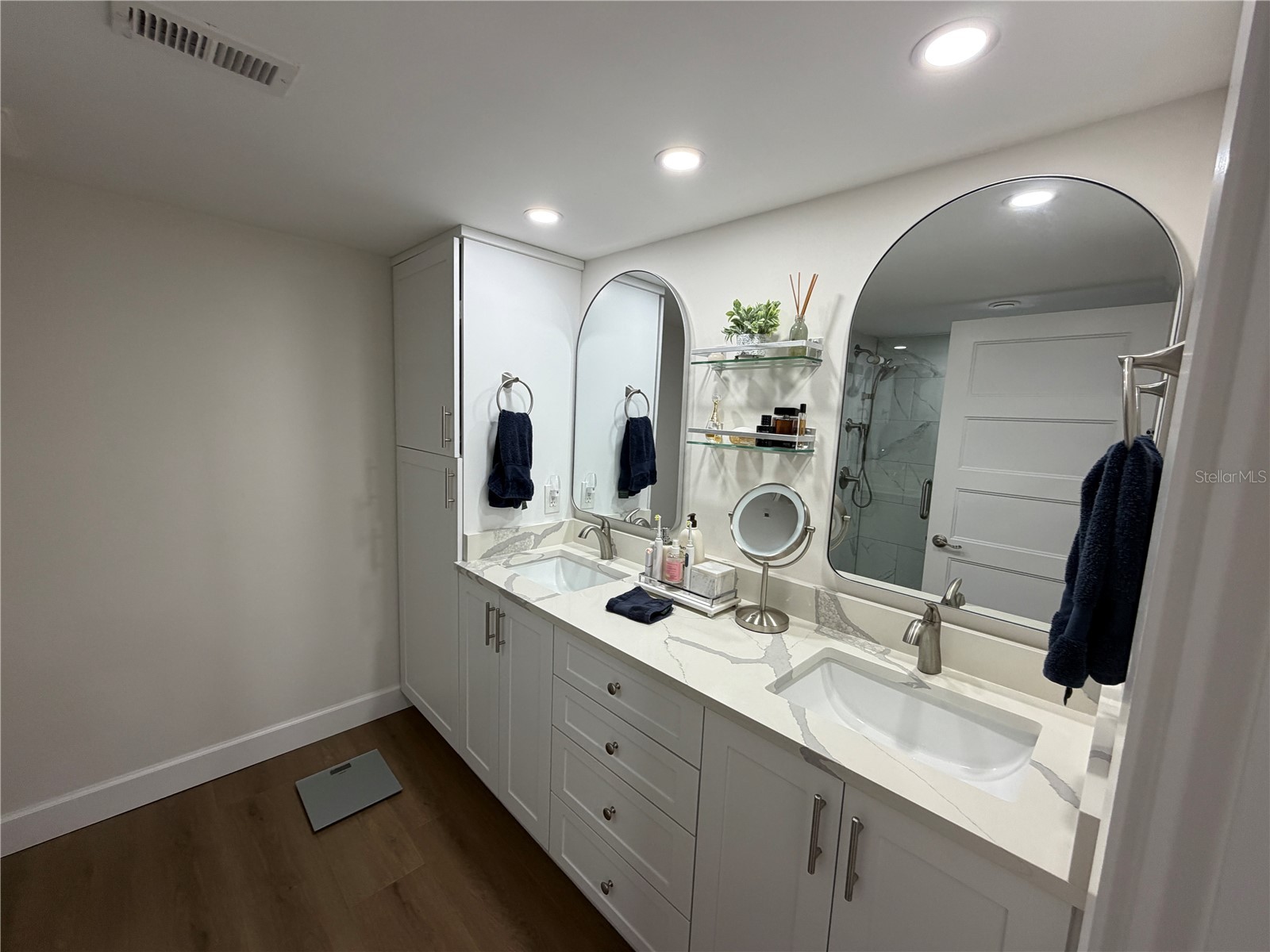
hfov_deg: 102.1
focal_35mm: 14
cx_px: 635
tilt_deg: -7.6
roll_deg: -2.5
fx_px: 514
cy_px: 476
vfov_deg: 85.7
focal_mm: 2.22
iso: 160
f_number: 2.2
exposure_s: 1/120
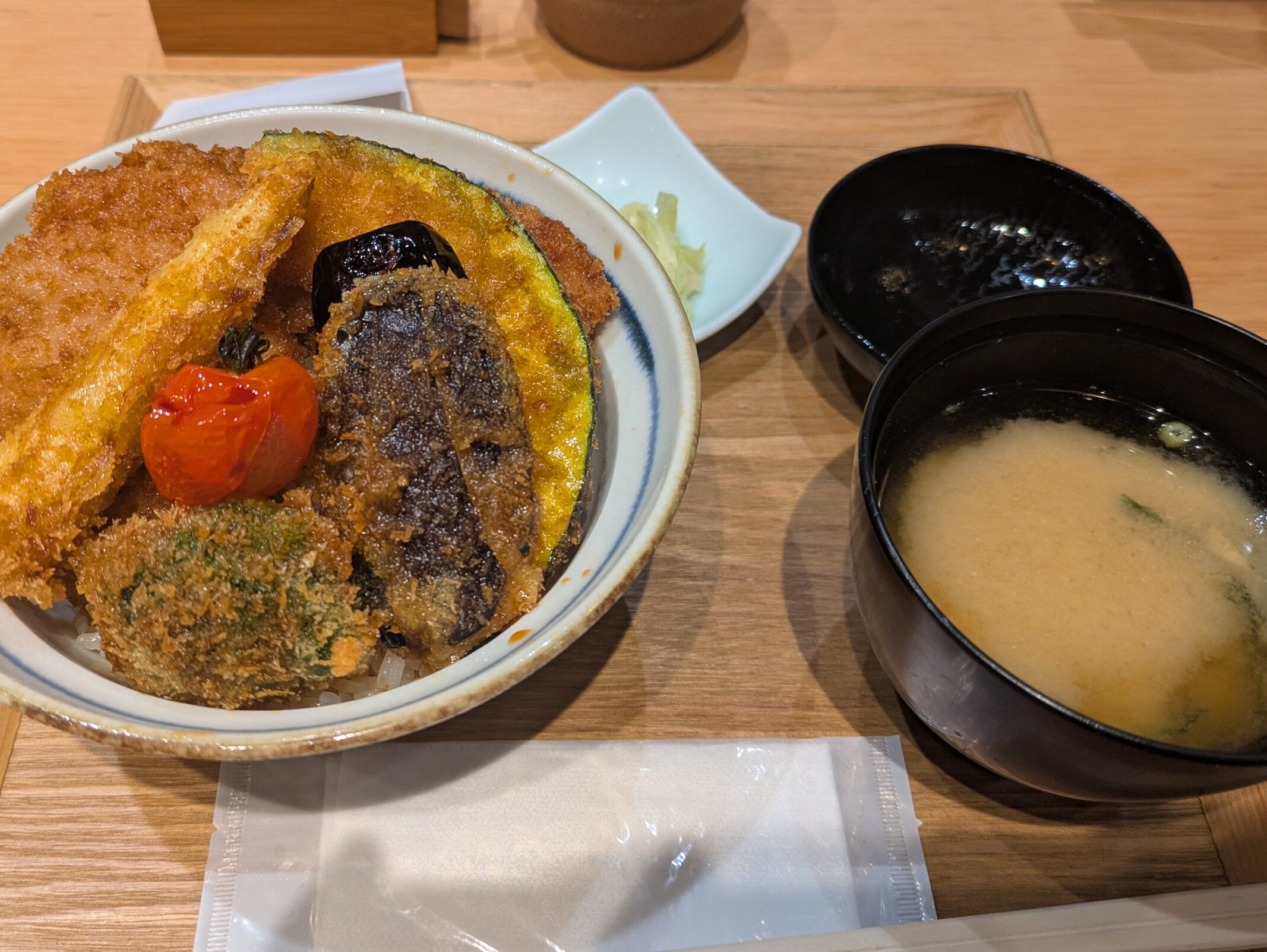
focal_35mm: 30
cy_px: 448
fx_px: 1099
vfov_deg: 46.8
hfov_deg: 59.5
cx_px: 517
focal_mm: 5.43
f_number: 1.89
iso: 147
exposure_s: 1/100
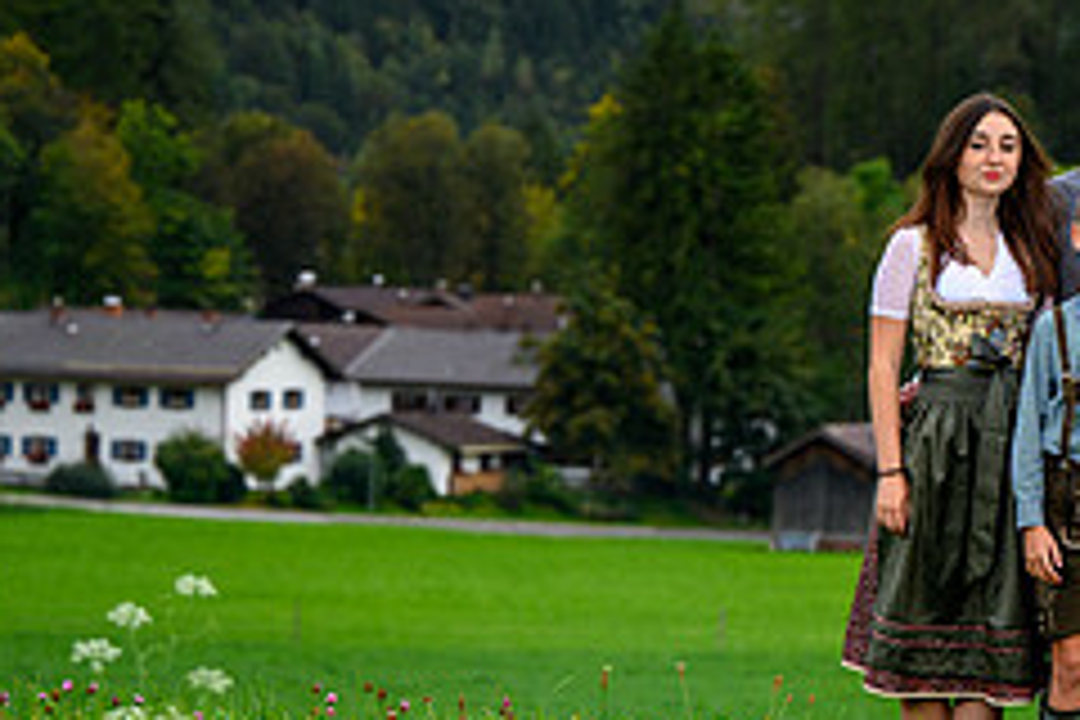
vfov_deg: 7.2
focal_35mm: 191
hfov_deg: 10.7
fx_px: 5730
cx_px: 1138
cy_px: 207
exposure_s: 1/160
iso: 200
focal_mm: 79
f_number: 3.5
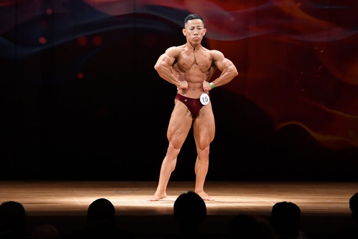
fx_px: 2236
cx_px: 179
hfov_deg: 9.2
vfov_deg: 6.1
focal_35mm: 225
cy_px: 120
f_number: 5.6
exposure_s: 1/400
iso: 4000
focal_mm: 150
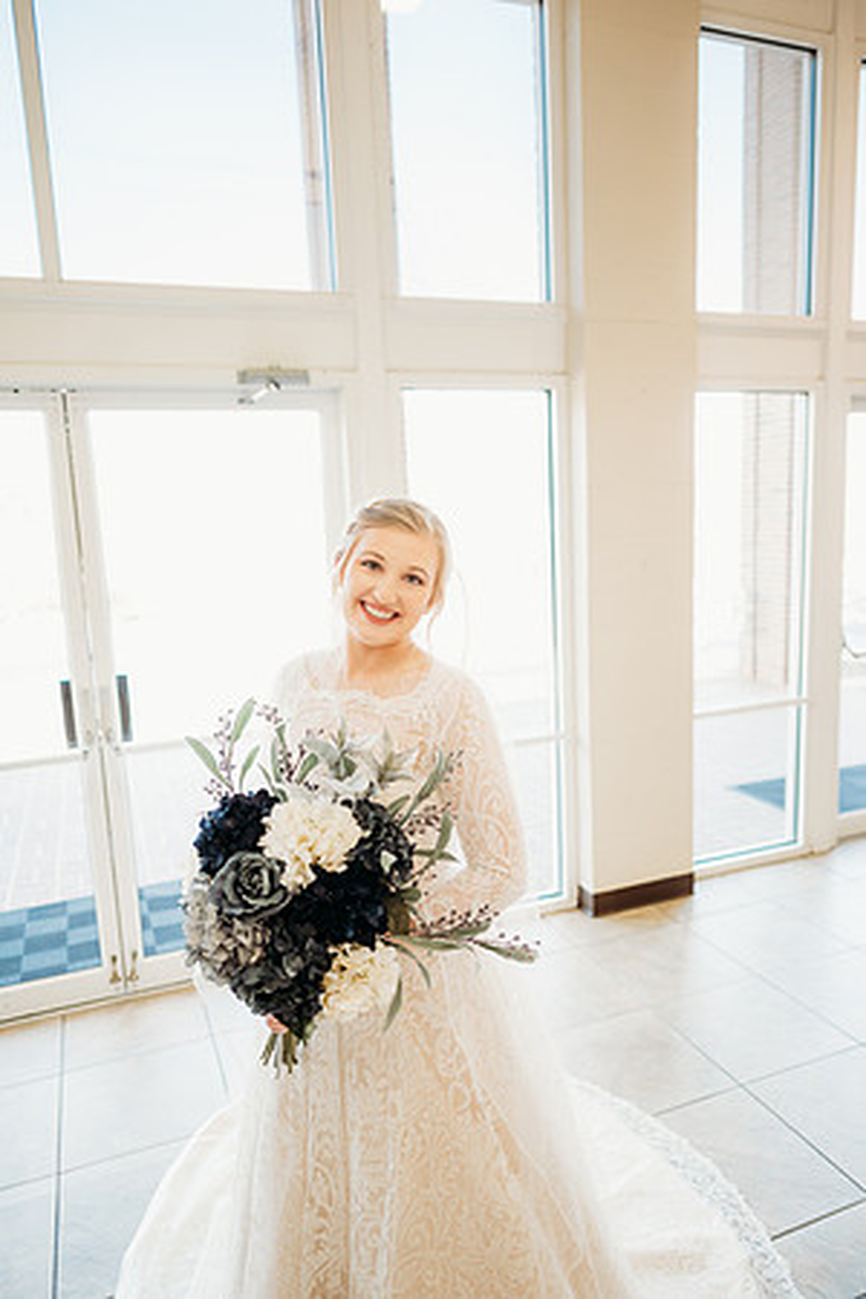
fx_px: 866
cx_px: 433
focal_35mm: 24
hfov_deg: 53.1
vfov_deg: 73.7
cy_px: 650
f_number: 1.8
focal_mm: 24
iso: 400
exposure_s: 1/160
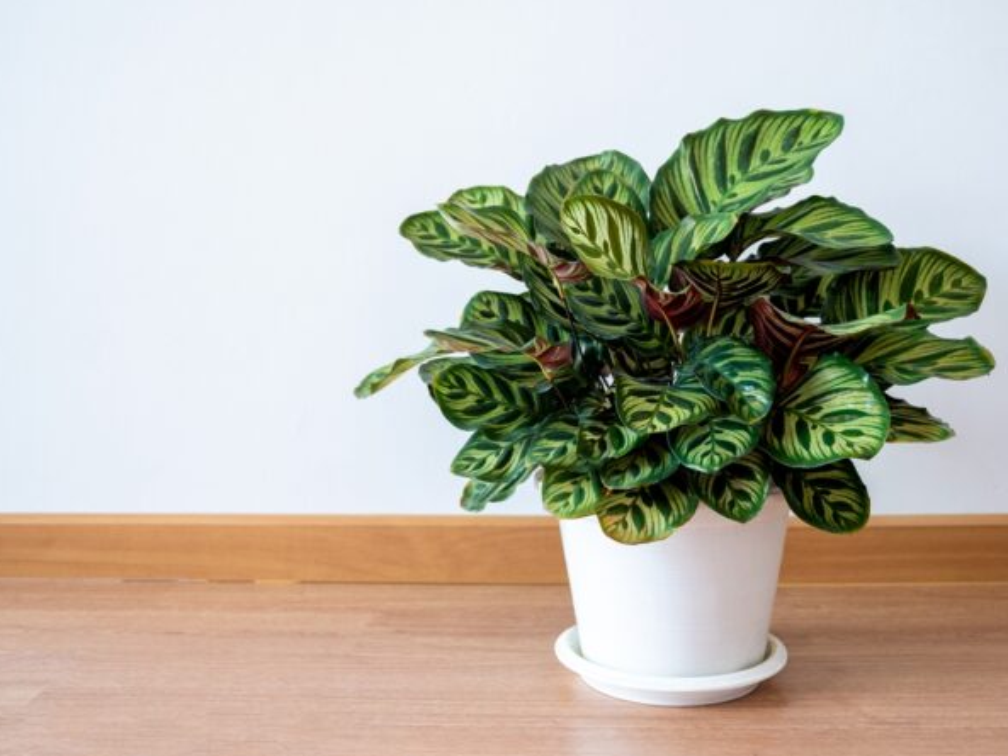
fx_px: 1035
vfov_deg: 40.1
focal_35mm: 36
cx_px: 507
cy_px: 375
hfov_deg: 51.9
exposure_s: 1/100
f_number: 4
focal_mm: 32.5
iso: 400
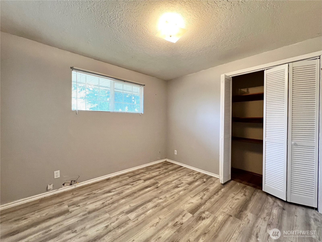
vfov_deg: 89.9
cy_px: 121
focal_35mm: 13
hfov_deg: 106.2
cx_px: 161
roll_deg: -0.5
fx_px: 121
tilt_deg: -1.4
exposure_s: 1/60
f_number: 1.8
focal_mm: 1.57
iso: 250
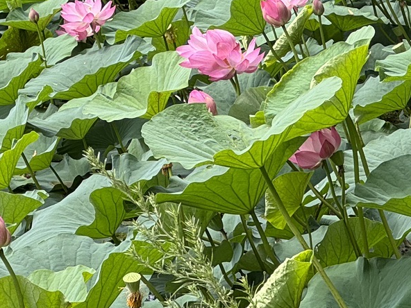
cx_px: 265
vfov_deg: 5.7
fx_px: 3087
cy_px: -25
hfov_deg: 7.6
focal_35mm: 260
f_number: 2.8
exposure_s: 1/244
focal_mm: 9
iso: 25
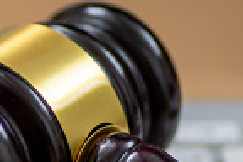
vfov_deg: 3.9
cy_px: 84
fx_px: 2376
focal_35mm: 352
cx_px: -74
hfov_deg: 5.8
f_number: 3.3
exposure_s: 1/160
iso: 640
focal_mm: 100
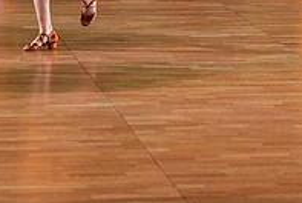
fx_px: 2050
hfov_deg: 8.4
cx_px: 290
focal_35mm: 244
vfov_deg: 5.6
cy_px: -84
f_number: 6.3
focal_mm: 83
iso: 8000
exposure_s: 1/400
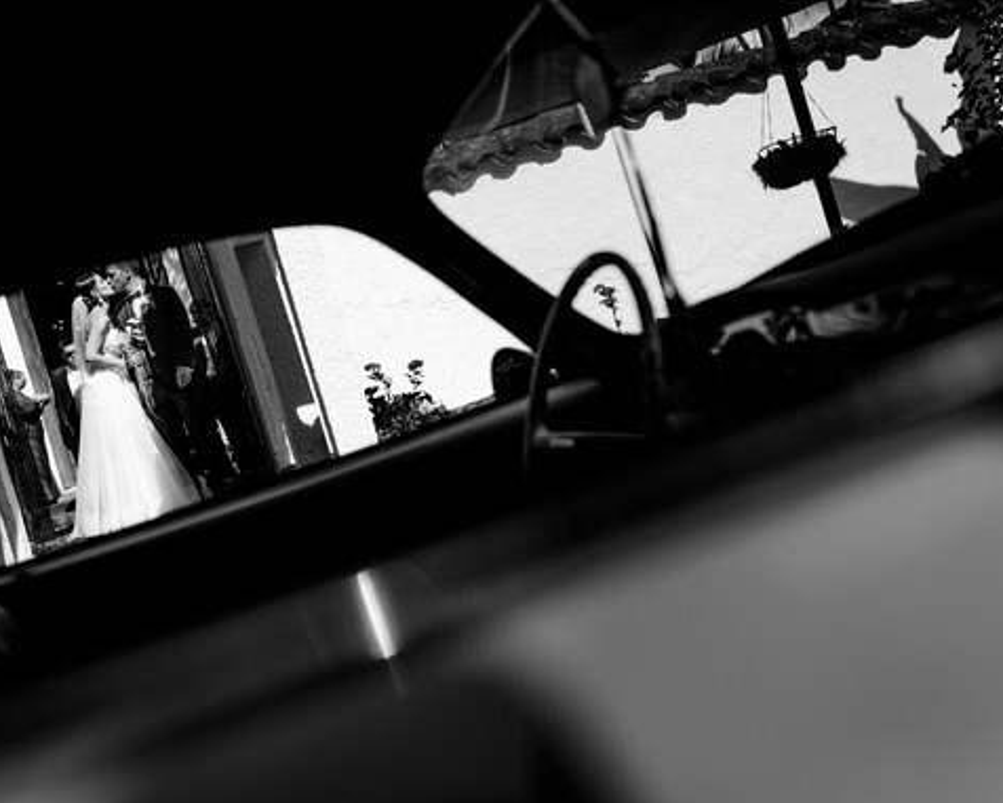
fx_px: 1188
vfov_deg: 37.3
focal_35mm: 40
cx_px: 480
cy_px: 405
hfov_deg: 45.8
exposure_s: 1/2500
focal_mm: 35
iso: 250
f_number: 3.2
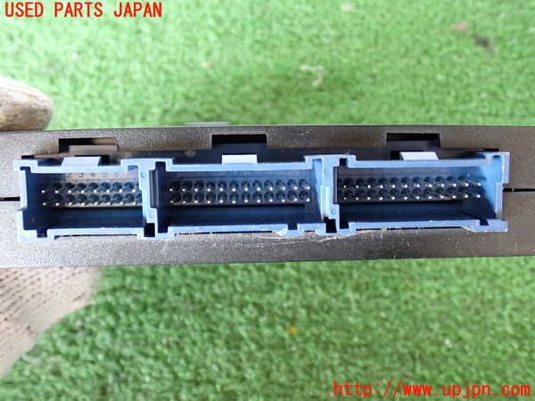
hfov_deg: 49.0
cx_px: 268
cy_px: 200
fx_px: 587
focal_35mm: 38
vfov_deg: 37.7
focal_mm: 6.83
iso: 400
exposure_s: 1/40
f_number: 2.7
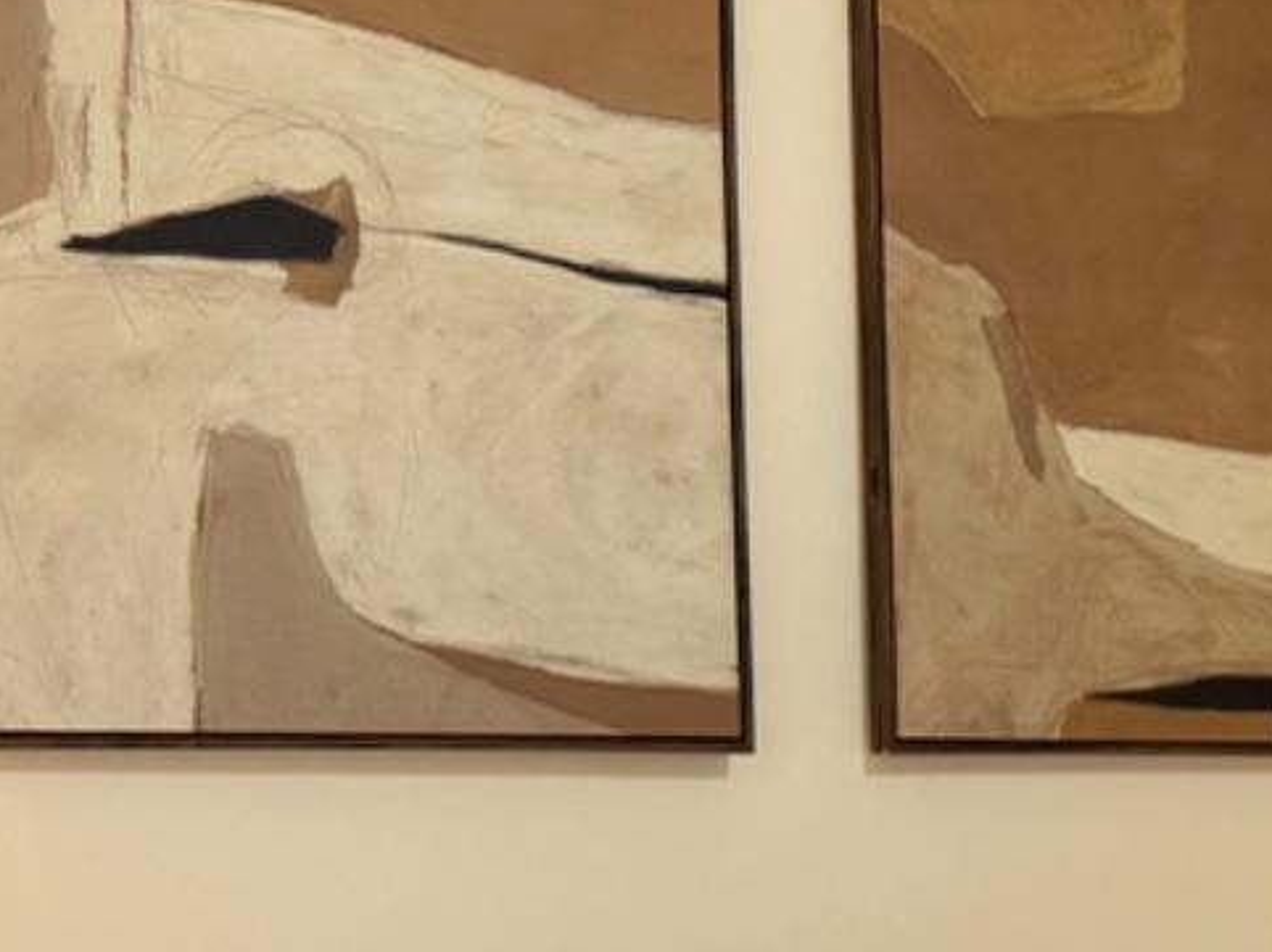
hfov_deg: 16.5
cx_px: 2214
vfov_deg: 14.2
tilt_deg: -3.8
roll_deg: +0.2
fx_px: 3746
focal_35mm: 102
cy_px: 999
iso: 125
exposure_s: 1/120
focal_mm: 6.76
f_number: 1.78
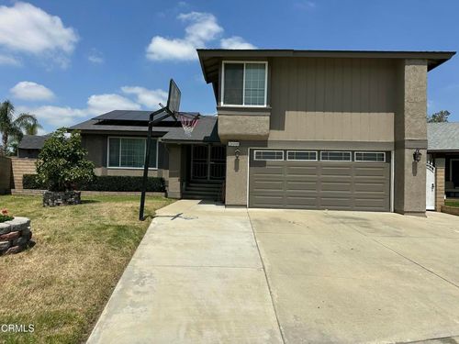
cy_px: 172
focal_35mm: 24
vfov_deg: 56.8
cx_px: 230
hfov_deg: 71.6
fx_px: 318
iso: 80
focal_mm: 6.86
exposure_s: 1/7576
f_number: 1.78
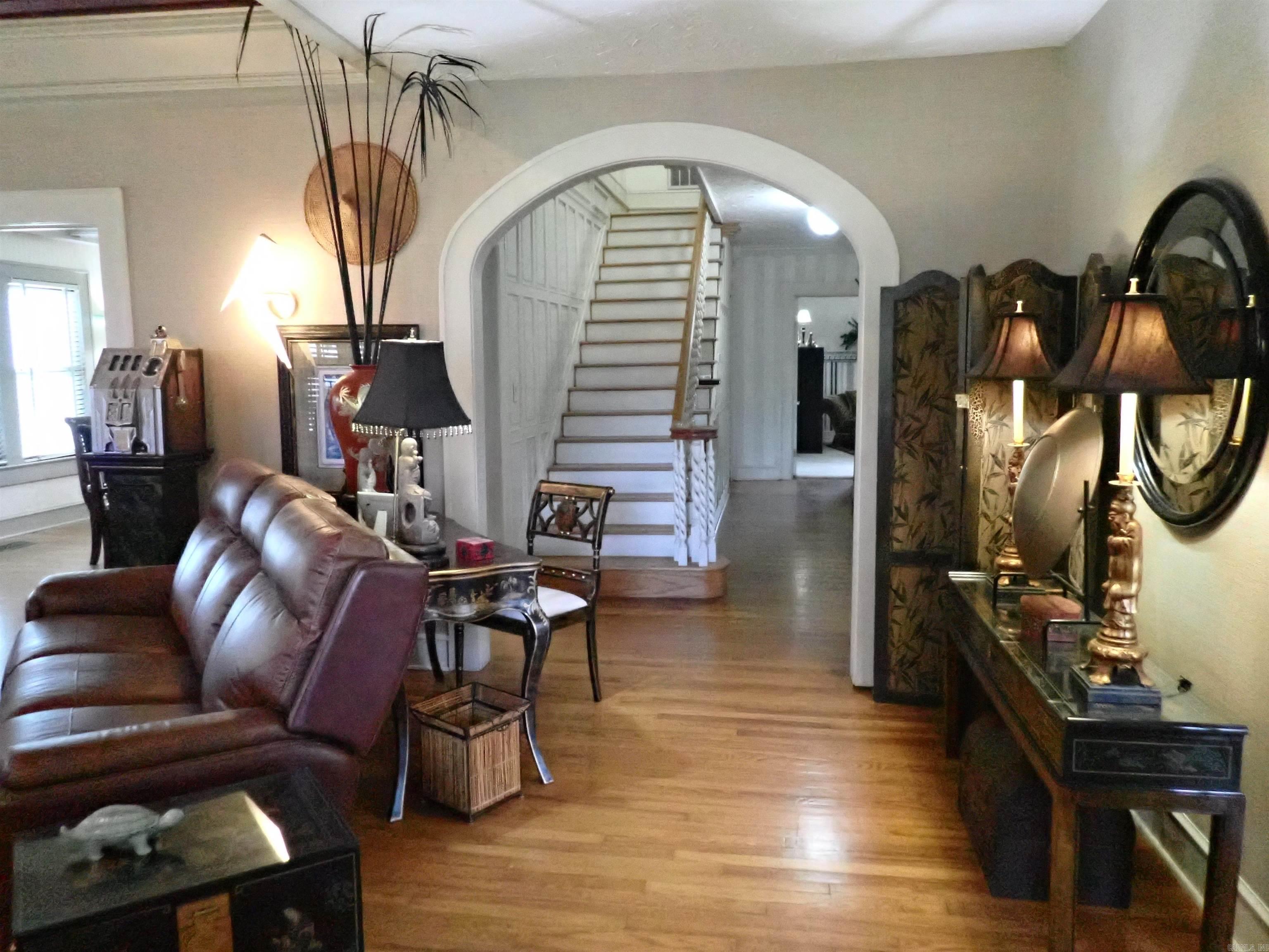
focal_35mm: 25
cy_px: 476
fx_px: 916
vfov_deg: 54.9
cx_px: 634
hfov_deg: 69.4
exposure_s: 1/200
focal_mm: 4.5
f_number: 2
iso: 4000
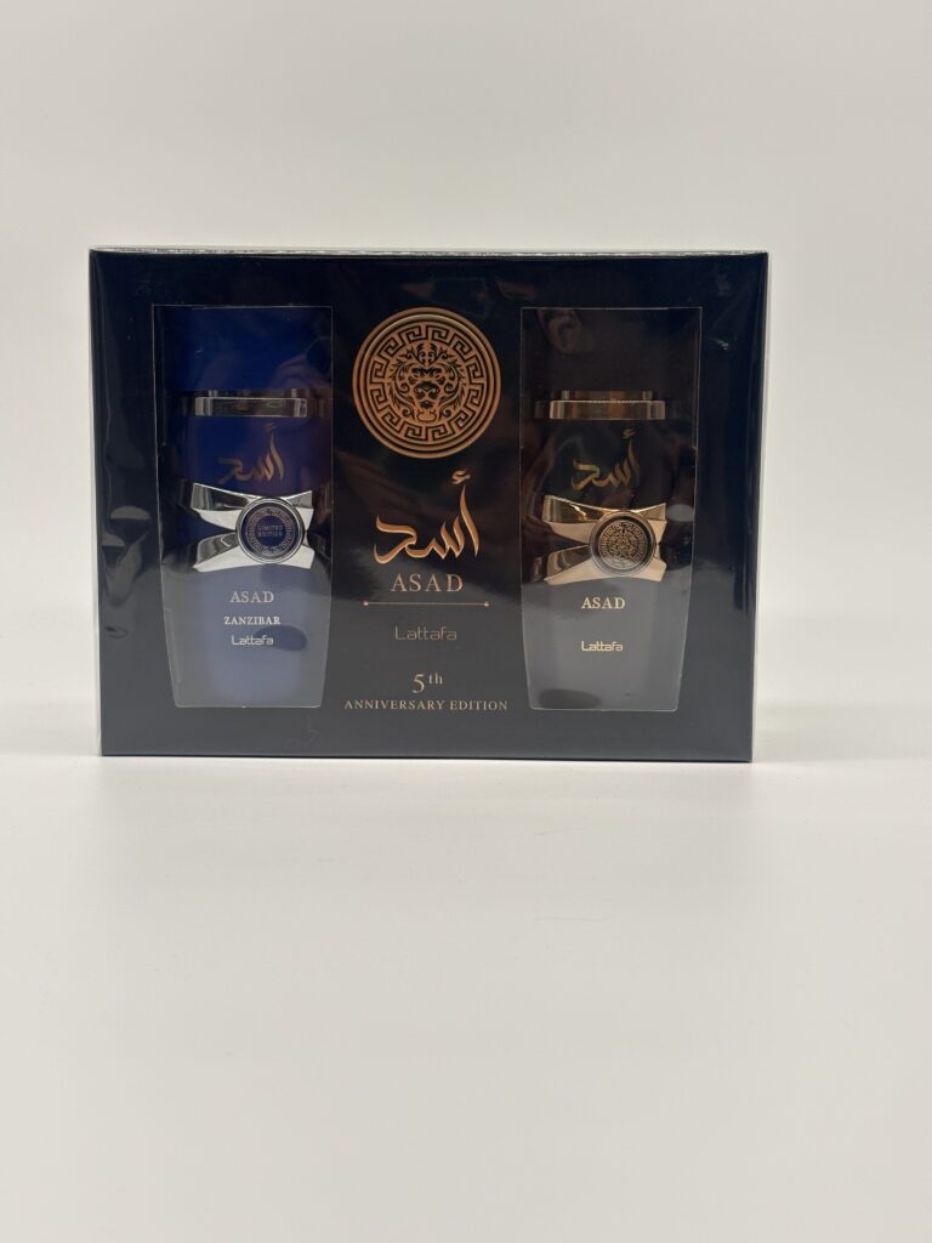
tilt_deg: -8.1
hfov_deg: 28.0
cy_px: 622
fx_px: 1867
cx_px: 466
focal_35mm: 52
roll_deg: -0.1
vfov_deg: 36.8
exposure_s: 1/478
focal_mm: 5.96
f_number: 1.6
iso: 40
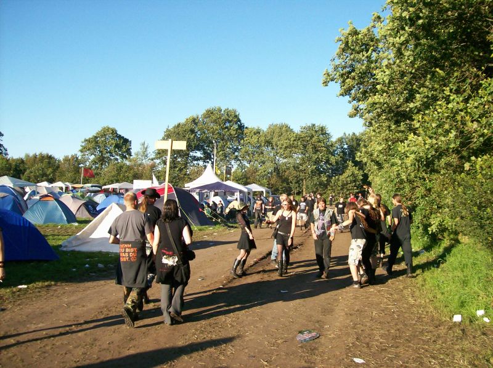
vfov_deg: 39.6
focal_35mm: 36
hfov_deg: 51.4
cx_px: 246
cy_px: 184
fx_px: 512
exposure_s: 1/716
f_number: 2.7
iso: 80
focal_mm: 6
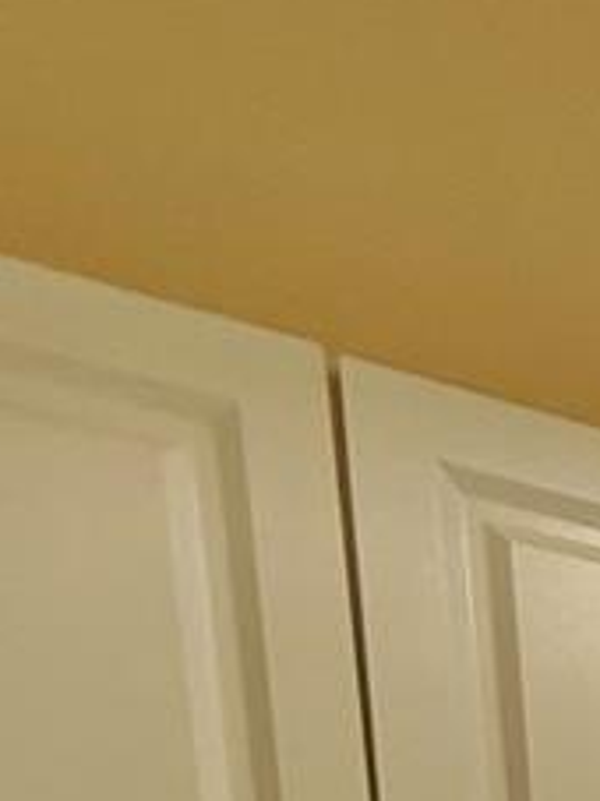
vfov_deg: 17.1
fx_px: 1712
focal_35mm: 74
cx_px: 1472
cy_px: 1697
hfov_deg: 13.7
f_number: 2.2
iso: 125
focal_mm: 2.22
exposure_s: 1/120
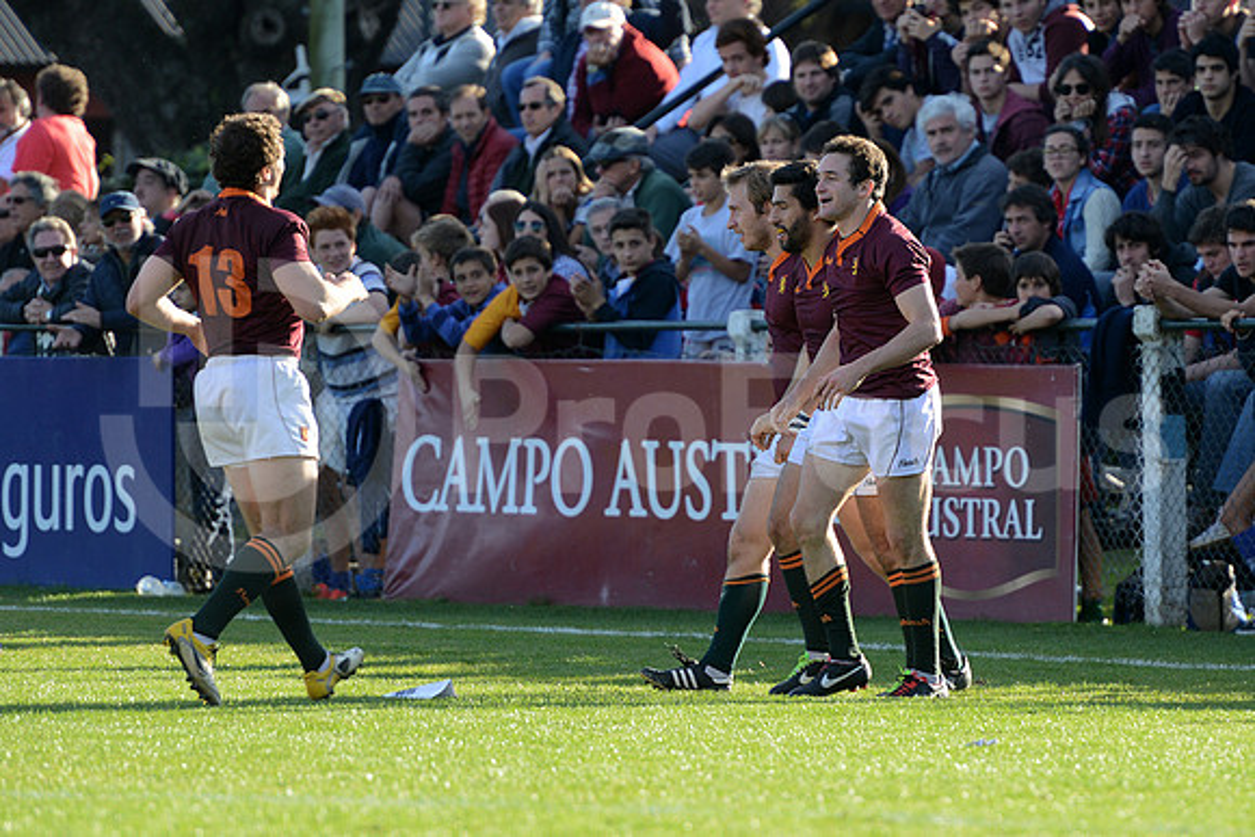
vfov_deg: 5.1
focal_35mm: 270
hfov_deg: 7.6
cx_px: 628
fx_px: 9414
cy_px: 418
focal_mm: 270
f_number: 4
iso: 500
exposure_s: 1/500
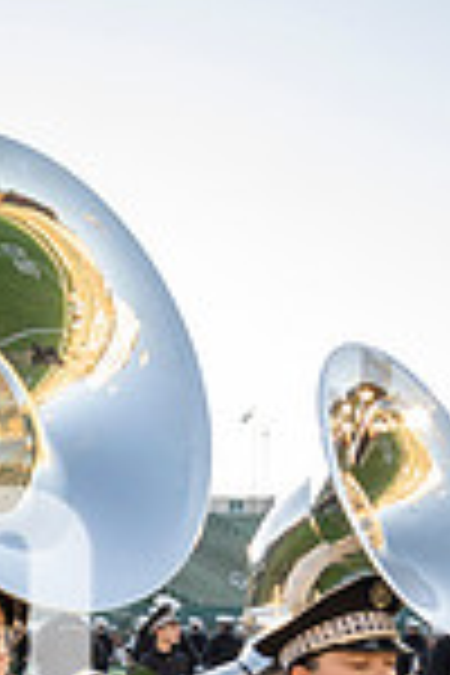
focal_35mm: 54
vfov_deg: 33.3
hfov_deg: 20.8
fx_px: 1012
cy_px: 700
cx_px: -248
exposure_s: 1/500
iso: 320
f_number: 4
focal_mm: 14
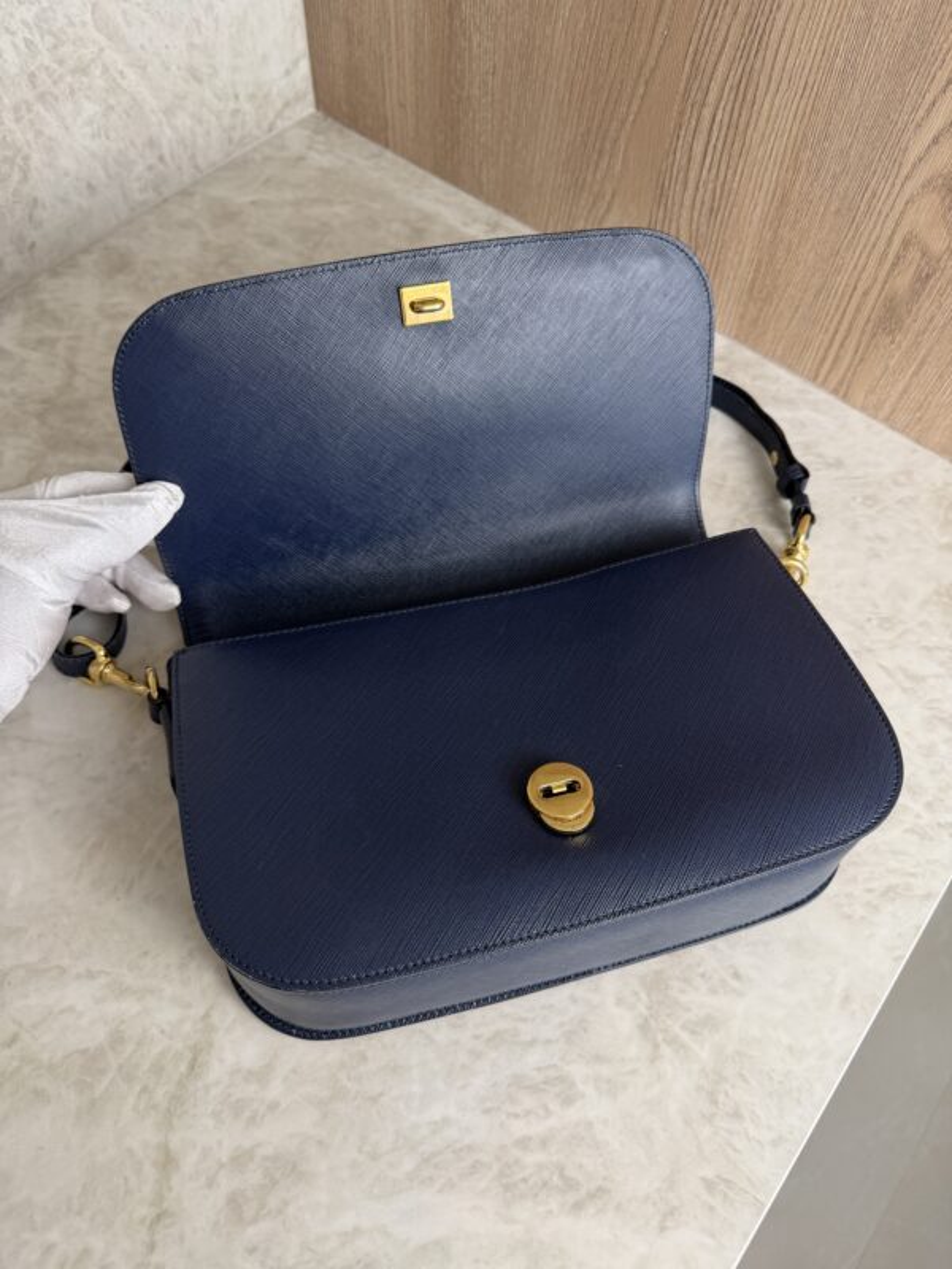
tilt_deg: -59.9
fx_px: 880
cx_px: 476
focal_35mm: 24
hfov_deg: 56.8
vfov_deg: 71.6
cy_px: 634
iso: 100
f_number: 1.78
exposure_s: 1/120
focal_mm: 6.76
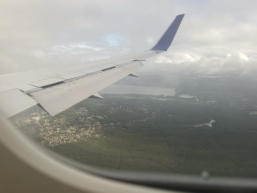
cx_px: 128
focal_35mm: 26
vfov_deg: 53.1
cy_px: 96
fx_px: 193
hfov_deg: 67.3
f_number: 1.6
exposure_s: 1/1117
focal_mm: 5.1
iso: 50
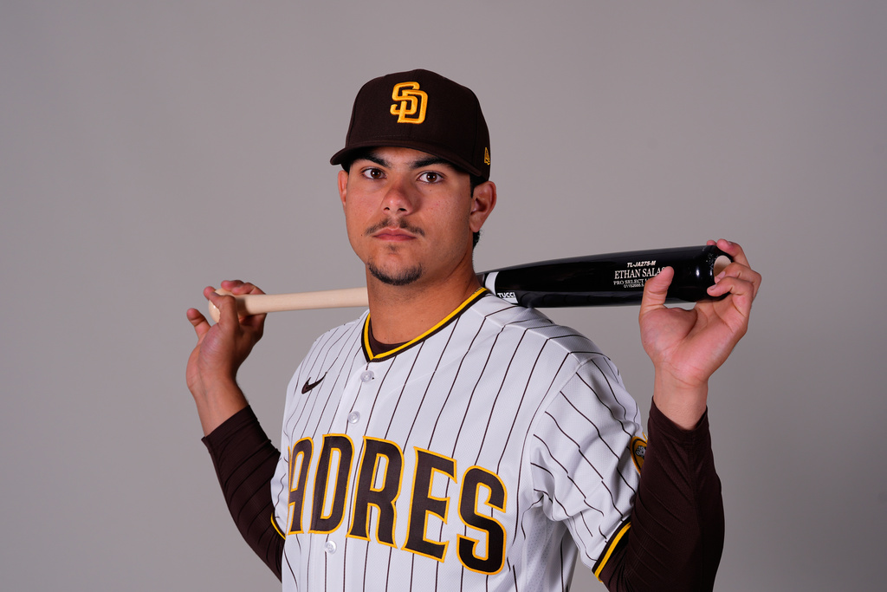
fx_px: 2168
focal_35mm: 88
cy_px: 296
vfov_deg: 15.5
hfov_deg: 23.1
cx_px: 444
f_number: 8
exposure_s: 1/800
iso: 160
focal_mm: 88
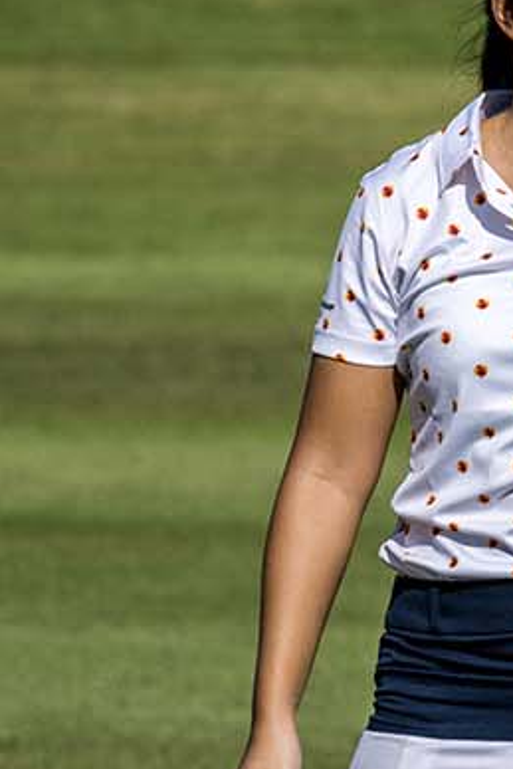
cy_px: 674
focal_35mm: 1484
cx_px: 568
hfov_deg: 0.9
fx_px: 31690
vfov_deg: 1.4
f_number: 8
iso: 500
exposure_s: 1/2000
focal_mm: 400
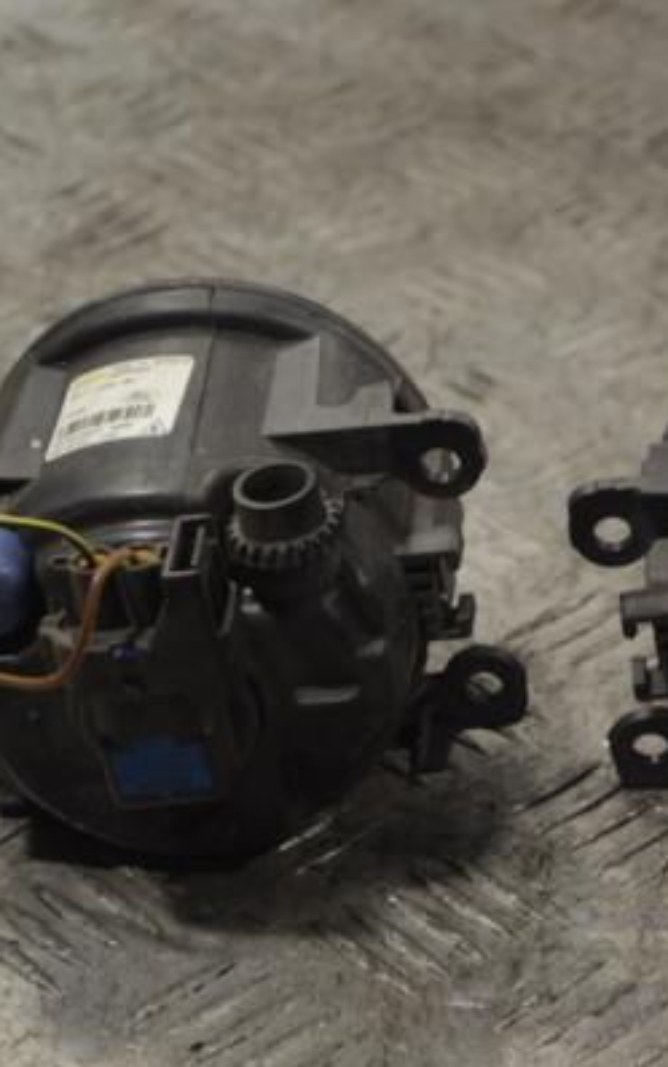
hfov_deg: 10.3
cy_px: 534
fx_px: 3690
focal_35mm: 127
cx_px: 523
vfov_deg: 16.5
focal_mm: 55
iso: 180
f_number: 5.6
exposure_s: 1/30
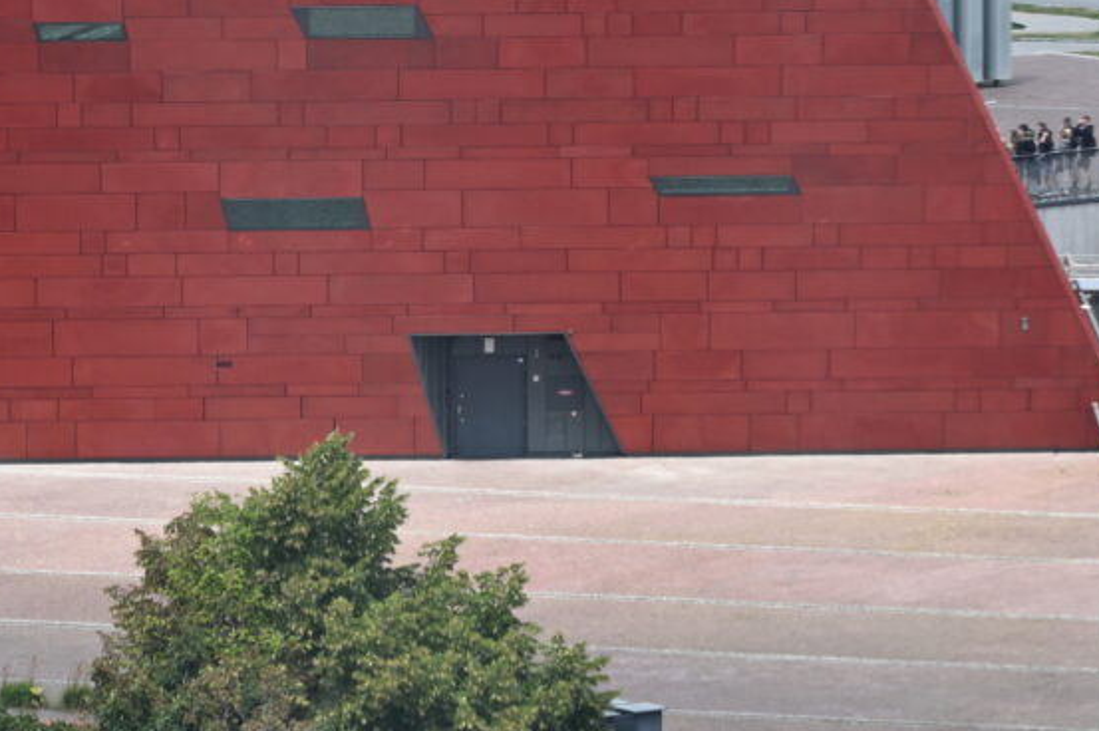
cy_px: -5
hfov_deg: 3.7
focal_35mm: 556
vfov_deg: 2.5
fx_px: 16963
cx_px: 395
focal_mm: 120
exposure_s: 1/400
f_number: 5
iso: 100
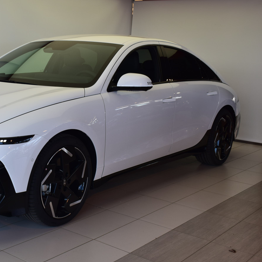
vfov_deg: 31.8
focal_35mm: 54
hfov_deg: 30.8
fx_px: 460
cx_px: 42
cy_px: 124
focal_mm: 25
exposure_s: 1/100
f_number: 9
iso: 400
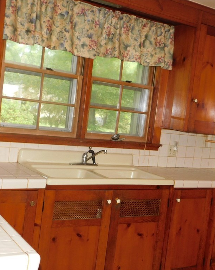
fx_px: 374
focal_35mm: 47
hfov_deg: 32.0
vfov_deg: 39.6
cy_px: 135
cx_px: 121
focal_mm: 6.3
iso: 220
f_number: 3.5
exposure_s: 1/30
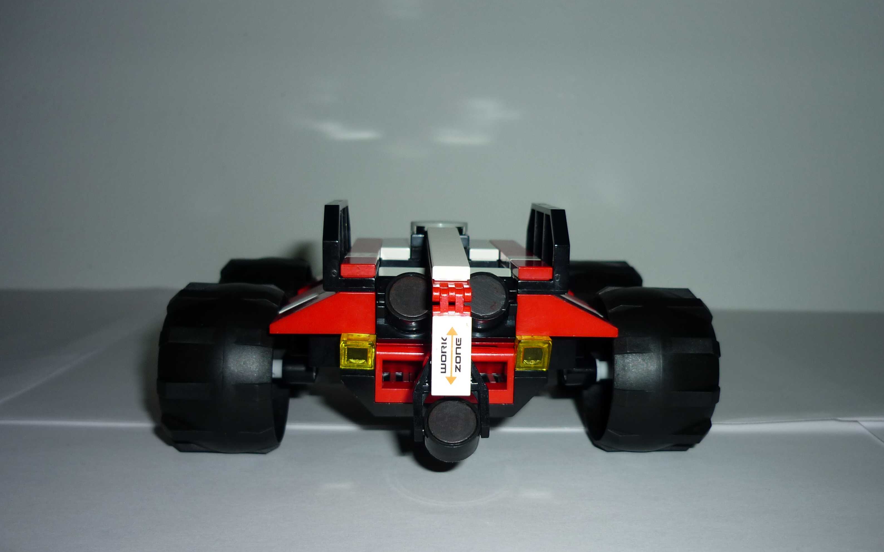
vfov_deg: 35.3
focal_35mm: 36
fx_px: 867
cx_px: 450
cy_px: 303
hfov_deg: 54.0
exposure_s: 1/30
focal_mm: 5.5
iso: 100
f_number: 2.8
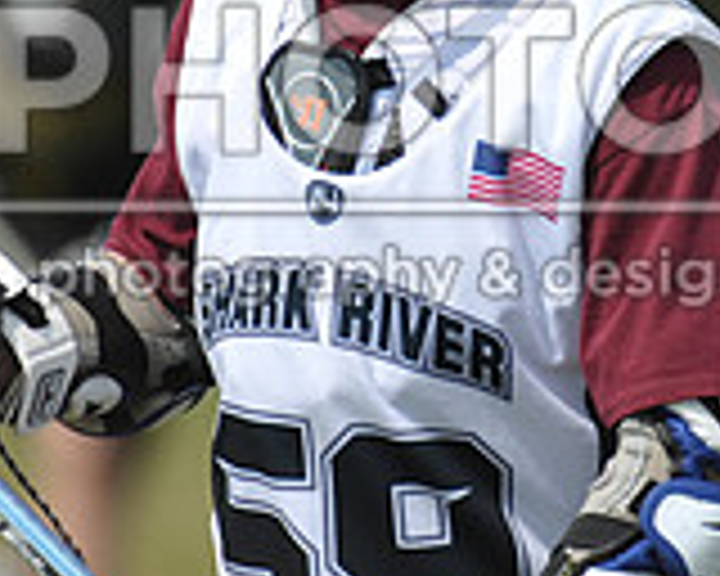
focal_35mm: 1357
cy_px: 108
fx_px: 28917
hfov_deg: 1.4
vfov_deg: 1.1
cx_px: 495
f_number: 4
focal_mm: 400
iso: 640
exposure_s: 1/4000
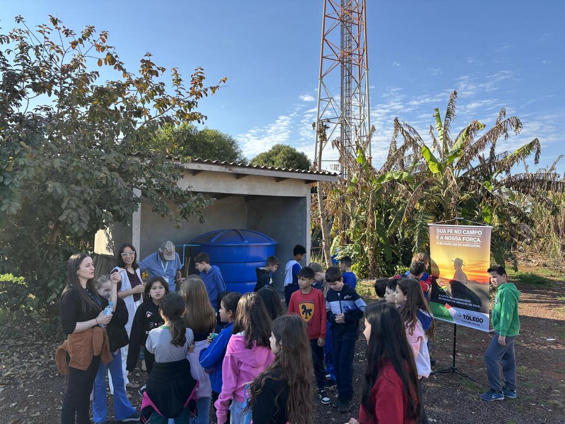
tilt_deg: +1.7
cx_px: 282
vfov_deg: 53.1
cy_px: 212
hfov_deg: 67.3
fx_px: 424
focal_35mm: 26
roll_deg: -0.2
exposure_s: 1/1080
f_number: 1.6
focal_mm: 5.96
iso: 50
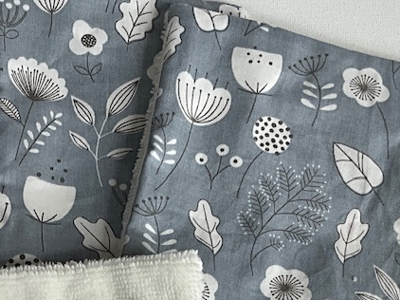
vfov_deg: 16.1
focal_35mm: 88
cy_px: 368
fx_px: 1016
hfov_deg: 21.9
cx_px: 69
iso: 16
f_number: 1.8
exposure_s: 1/201
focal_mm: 3
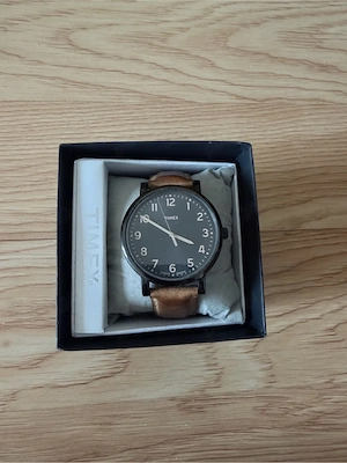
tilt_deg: -77.9
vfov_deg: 71.6
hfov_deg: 56.8
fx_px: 321
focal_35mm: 24
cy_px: 232
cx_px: 174
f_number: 2.2
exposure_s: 1/110
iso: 320
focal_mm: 2.22
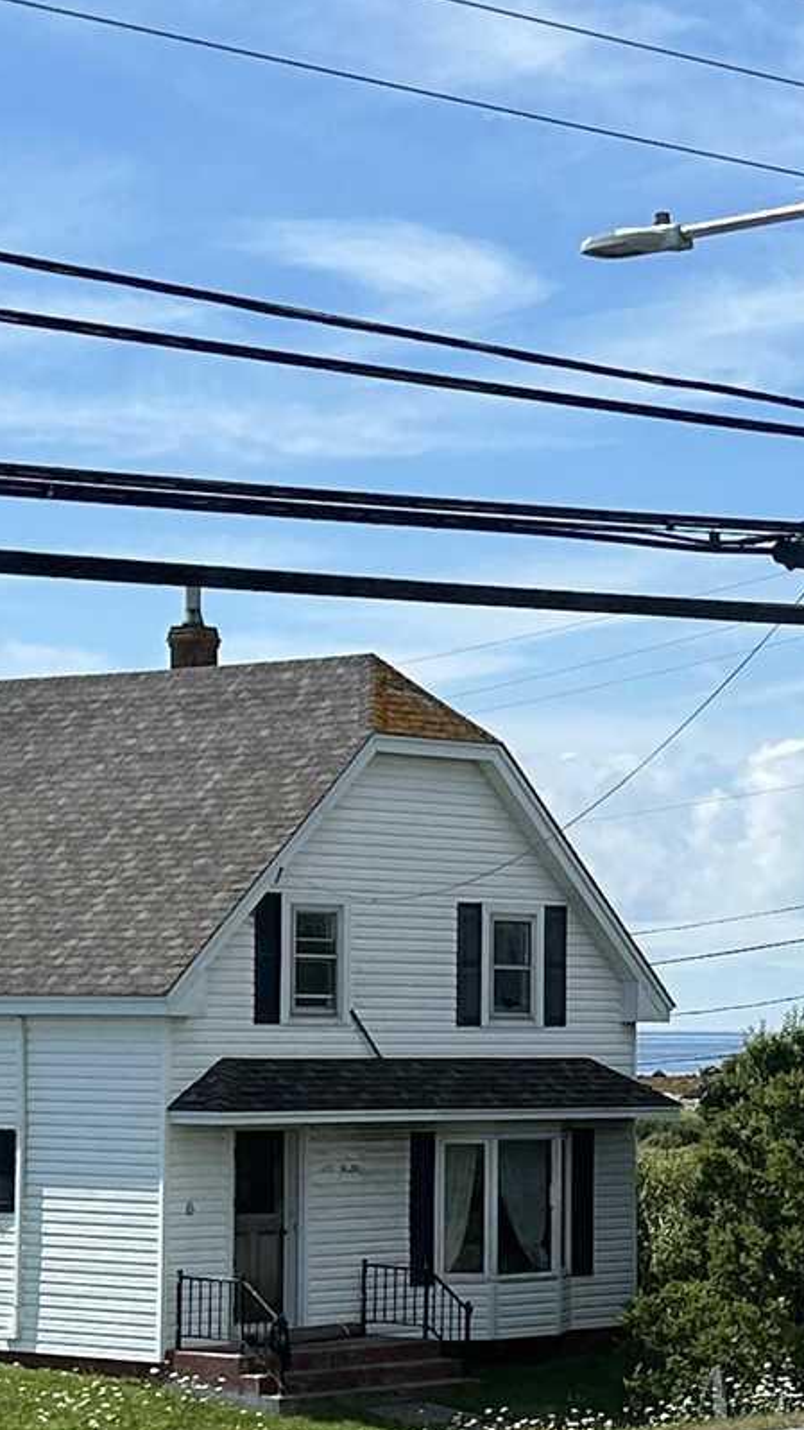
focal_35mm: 109
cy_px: 996
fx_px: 4130
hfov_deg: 10.9
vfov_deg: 19.5
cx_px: 996
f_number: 1.5
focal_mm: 5.7
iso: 50
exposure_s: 1/4630
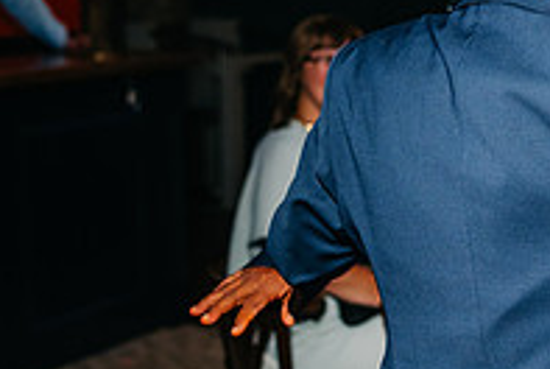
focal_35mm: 103
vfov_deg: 13.3
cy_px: 186
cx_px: 785
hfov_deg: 18.0
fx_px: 1576
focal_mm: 35
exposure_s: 1/200
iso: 400
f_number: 2.2
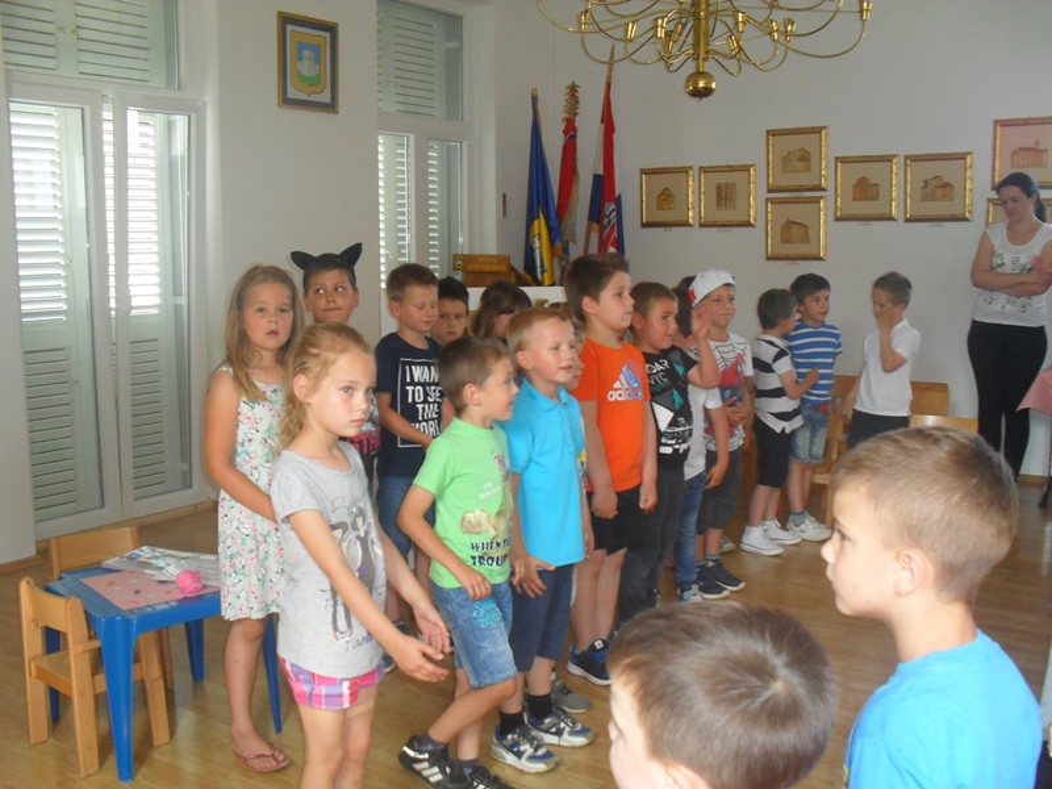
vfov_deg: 40.7
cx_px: 526
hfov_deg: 52.6
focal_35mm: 35
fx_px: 1064
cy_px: 394
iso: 160
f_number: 3.2
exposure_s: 1/45
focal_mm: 6.3
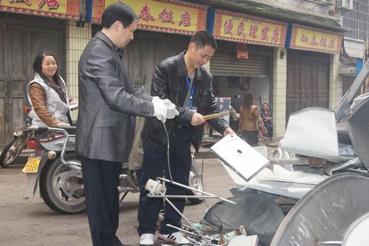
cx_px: 184
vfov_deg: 29.8
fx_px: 461
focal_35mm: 45
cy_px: 123
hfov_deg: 43.6
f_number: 5.6
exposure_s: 1/160
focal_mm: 30
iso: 1600
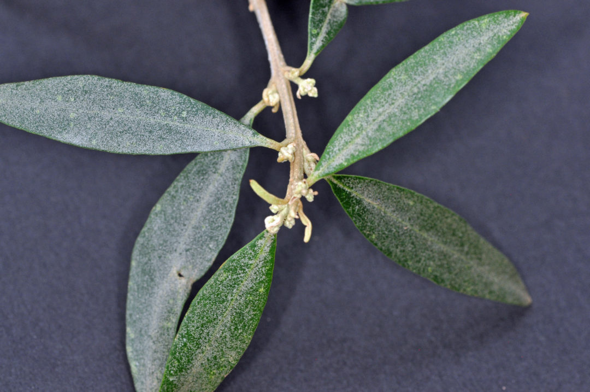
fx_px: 2578
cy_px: 196
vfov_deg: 8.7
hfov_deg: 13.1
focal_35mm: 158
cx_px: 295
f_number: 11
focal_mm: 105
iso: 800
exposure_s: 1/30
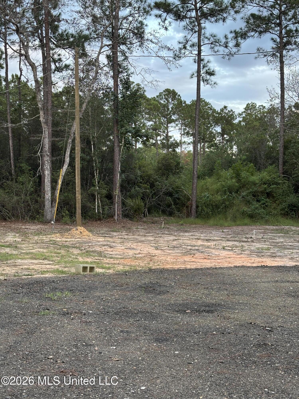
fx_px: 599
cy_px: 200
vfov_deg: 36.8
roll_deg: +0.0
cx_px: 150
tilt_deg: -0.8
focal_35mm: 52
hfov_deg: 28.0
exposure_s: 1/60
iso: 64
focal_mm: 5.96
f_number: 1.6
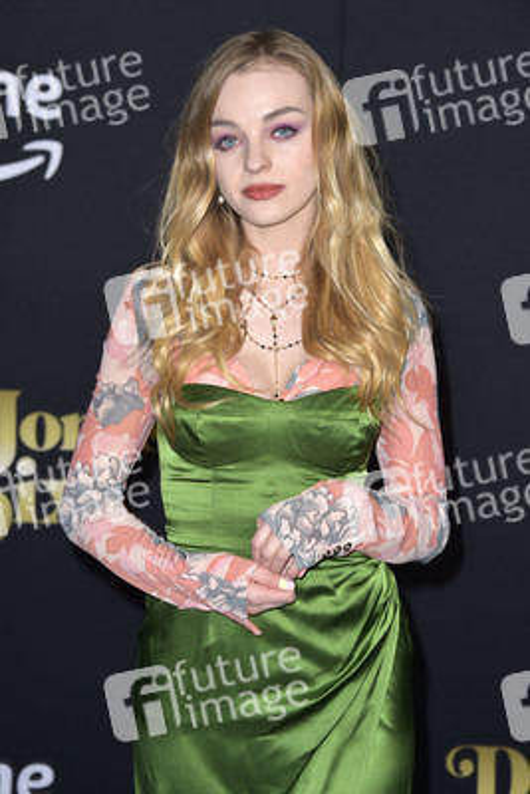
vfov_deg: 16.8
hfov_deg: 11.2
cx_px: 265
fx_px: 2692
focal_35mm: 122
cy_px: 397
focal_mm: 122
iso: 320
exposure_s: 1/250
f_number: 6.3
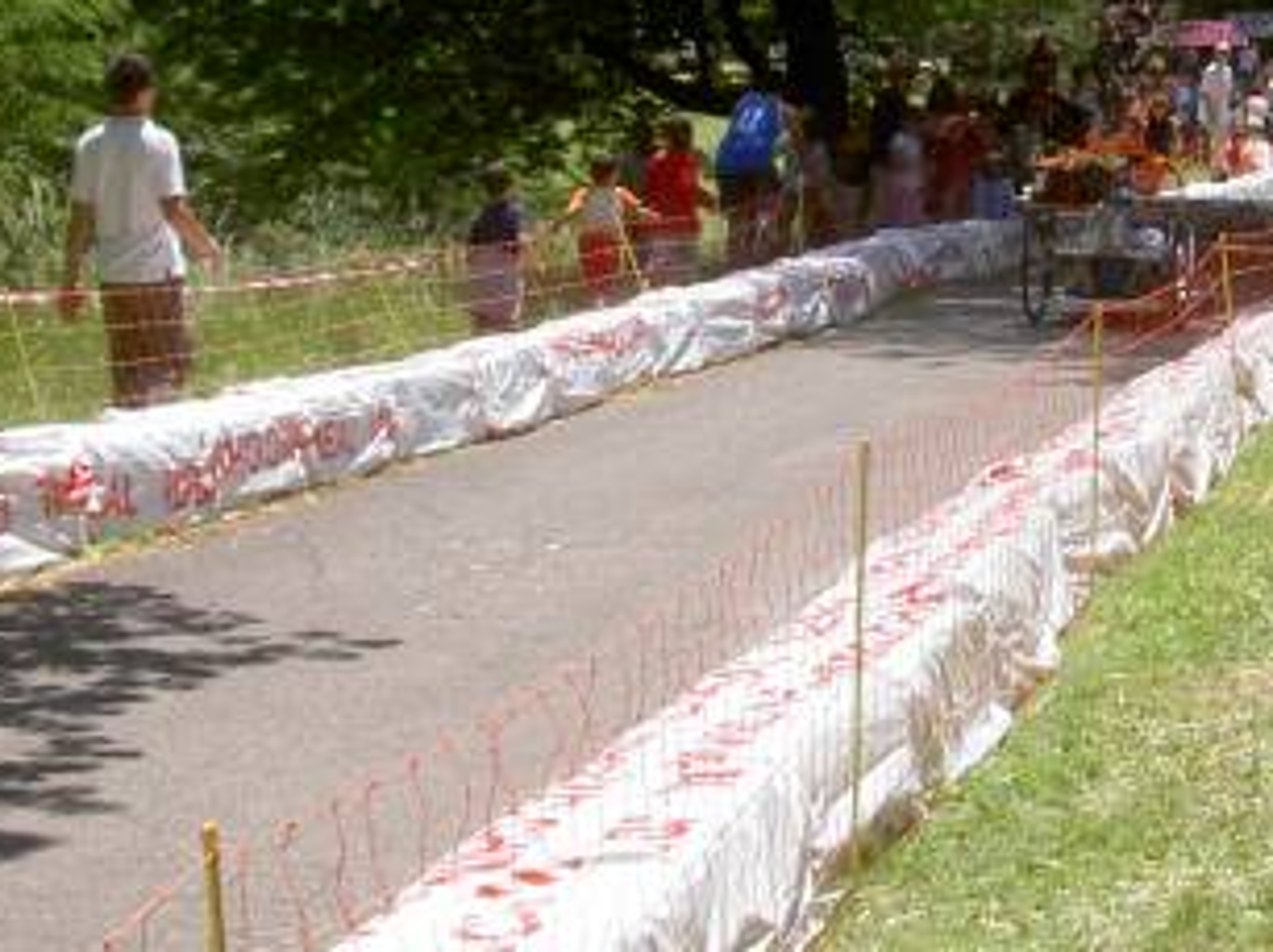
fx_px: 3748
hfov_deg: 19.1
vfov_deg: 14.4
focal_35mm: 102
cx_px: 969
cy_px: 137
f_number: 4.7
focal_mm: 8
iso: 100
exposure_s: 1/400
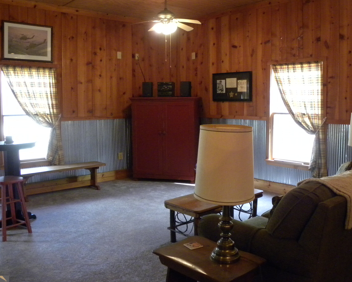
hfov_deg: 52.8
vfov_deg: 43.2
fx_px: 354
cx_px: 192
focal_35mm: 34
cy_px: 116
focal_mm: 4.6
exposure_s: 1/50.3
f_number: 2.8
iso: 400
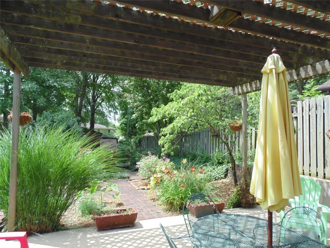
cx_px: 165
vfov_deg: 56.8
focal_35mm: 24
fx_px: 229
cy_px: 124
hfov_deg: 71.6
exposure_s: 1/200
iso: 80
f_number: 3.1
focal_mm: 4.3
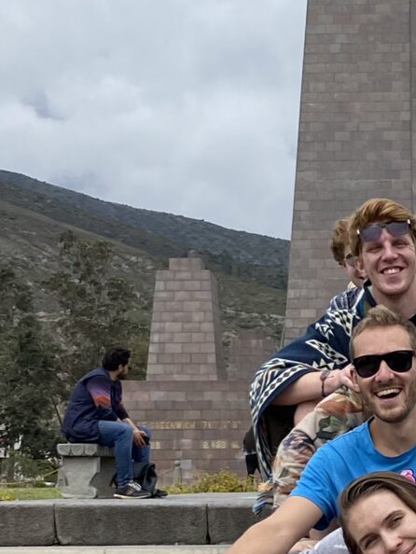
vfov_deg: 17.3
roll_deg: +0.2
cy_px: 492
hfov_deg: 13.1
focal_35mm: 112
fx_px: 1793
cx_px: 395
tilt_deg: +5.5
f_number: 1.8
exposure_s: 1/3731
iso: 32
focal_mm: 4.25
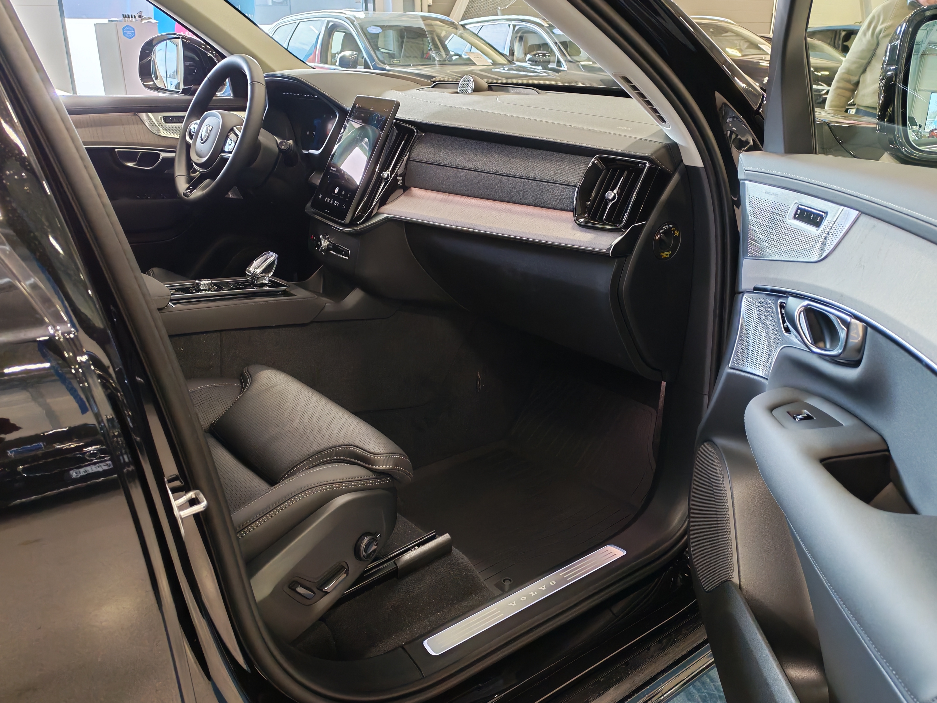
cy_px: 352
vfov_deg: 45.4
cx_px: 468
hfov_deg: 58.4
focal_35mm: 31
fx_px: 839
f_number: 1.9
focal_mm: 6.12
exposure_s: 1/100
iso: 640
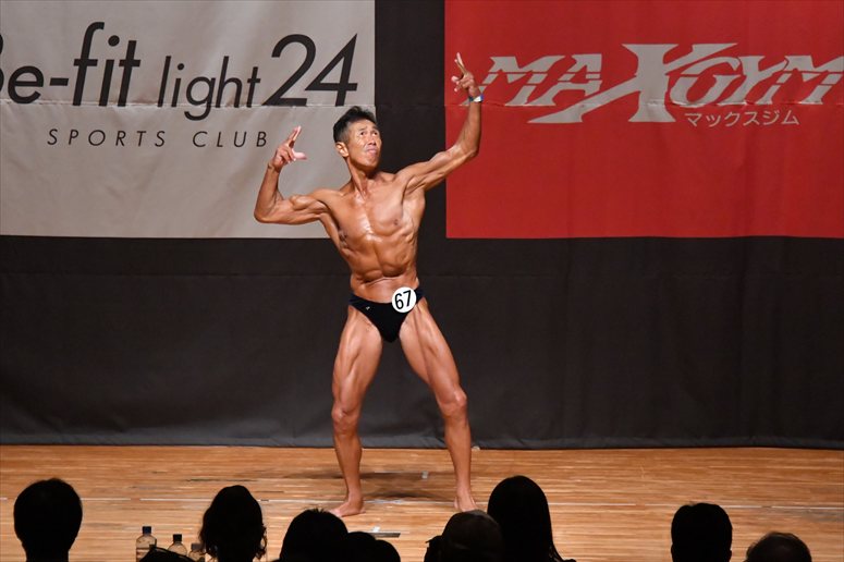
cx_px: 422
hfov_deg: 8.1
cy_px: 281
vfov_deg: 5.4
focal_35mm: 255
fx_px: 5975
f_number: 5.6
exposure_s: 1/400
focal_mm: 170
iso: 10000
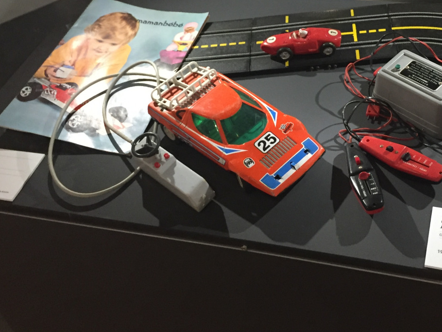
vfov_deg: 27.7
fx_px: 651
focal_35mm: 51
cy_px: 49
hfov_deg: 37.0
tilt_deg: -38.0
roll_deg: +8.9
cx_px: 301
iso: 250
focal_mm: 4.15
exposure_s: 1/20
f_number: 2.2
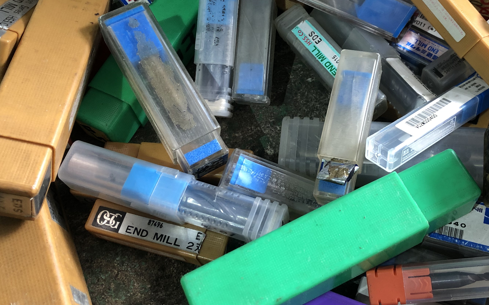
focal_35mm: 45
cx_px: 311
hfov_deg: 43.9
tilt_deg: -62.6
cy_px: 117
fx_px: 600
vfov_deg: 28.5
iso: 40
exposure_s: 1/15
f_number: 1.8
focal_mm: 4
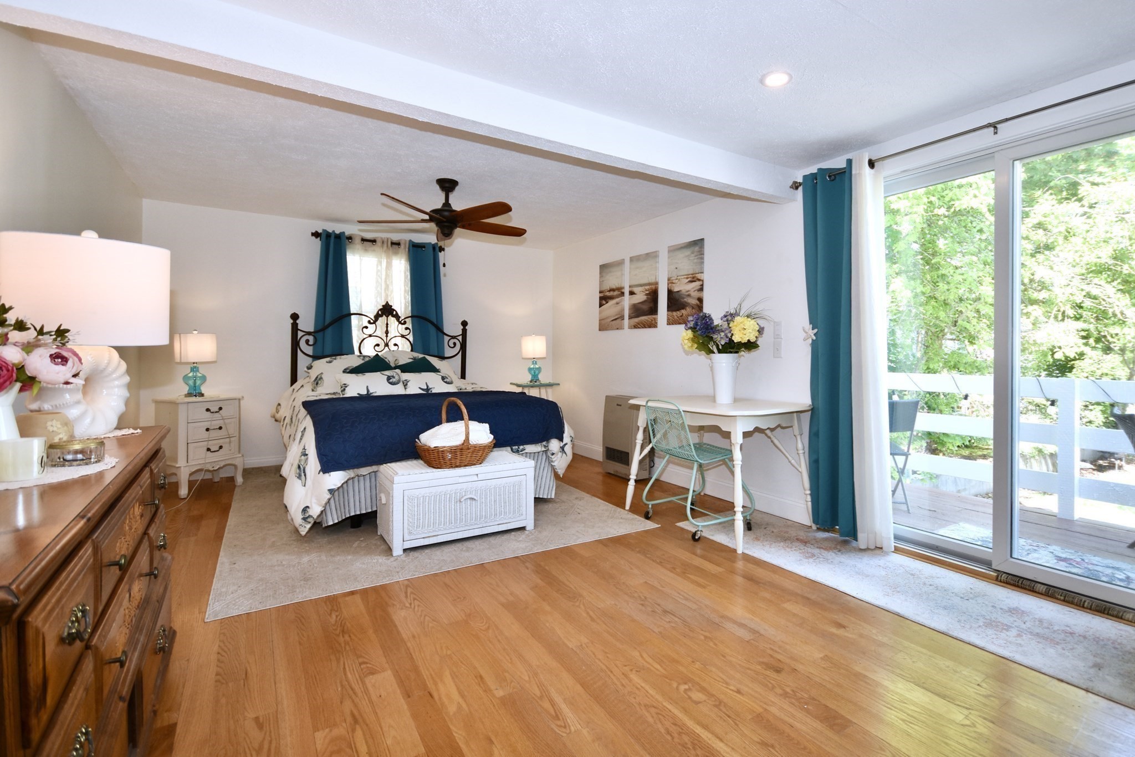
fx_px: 473
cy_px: 378
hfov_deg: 100.4
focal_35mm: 15
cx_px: 568
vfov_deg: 77.3
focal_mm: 10
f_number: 4
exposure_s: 1/60
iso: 200
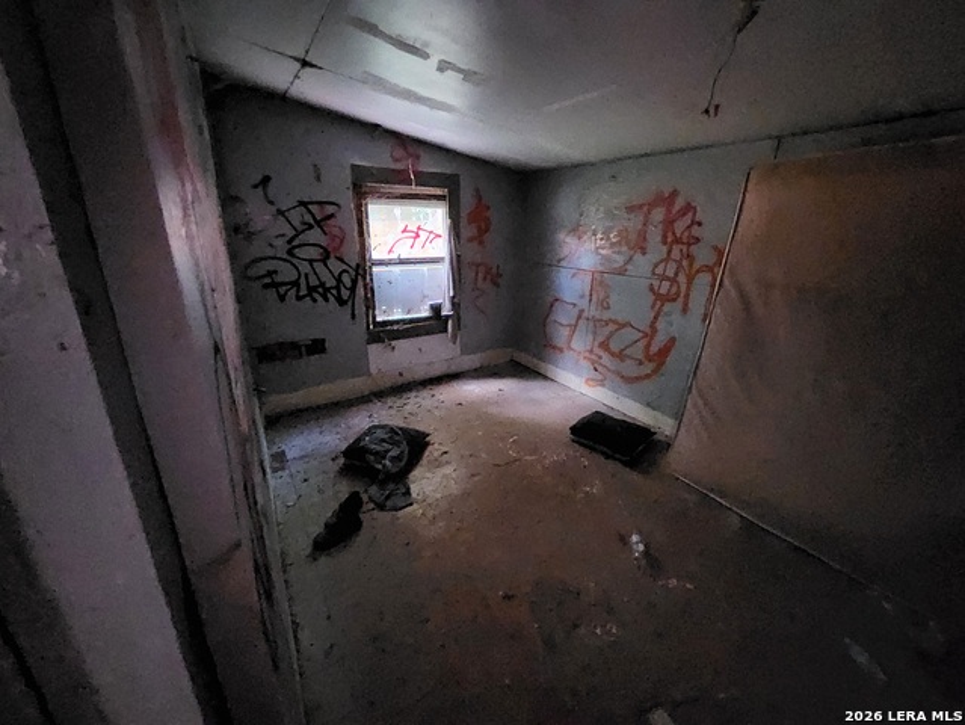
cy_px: 362
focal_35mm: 13
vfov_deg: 90.0
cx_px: 482
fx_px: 363
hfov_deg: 106.1
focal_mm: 1.13
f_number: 2.2
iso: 1250
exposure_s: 1/24
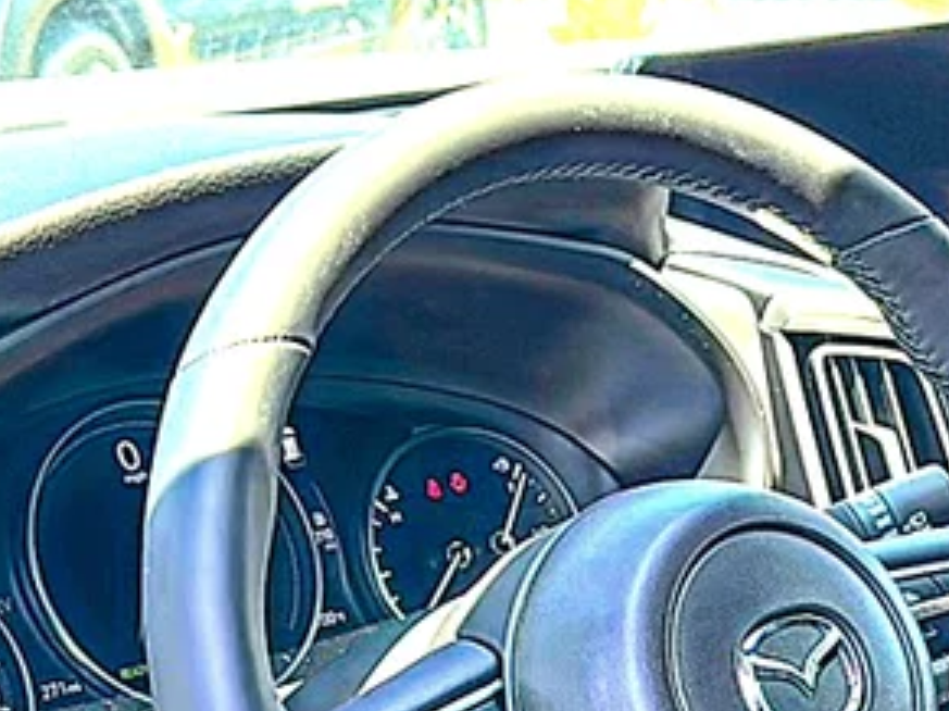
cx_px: 1017
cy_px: 810
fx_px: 2439
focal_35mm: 89
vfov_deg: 16.0
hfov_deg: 21.0
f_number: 1.78
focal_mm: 6.86
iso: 125
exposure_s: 1/232
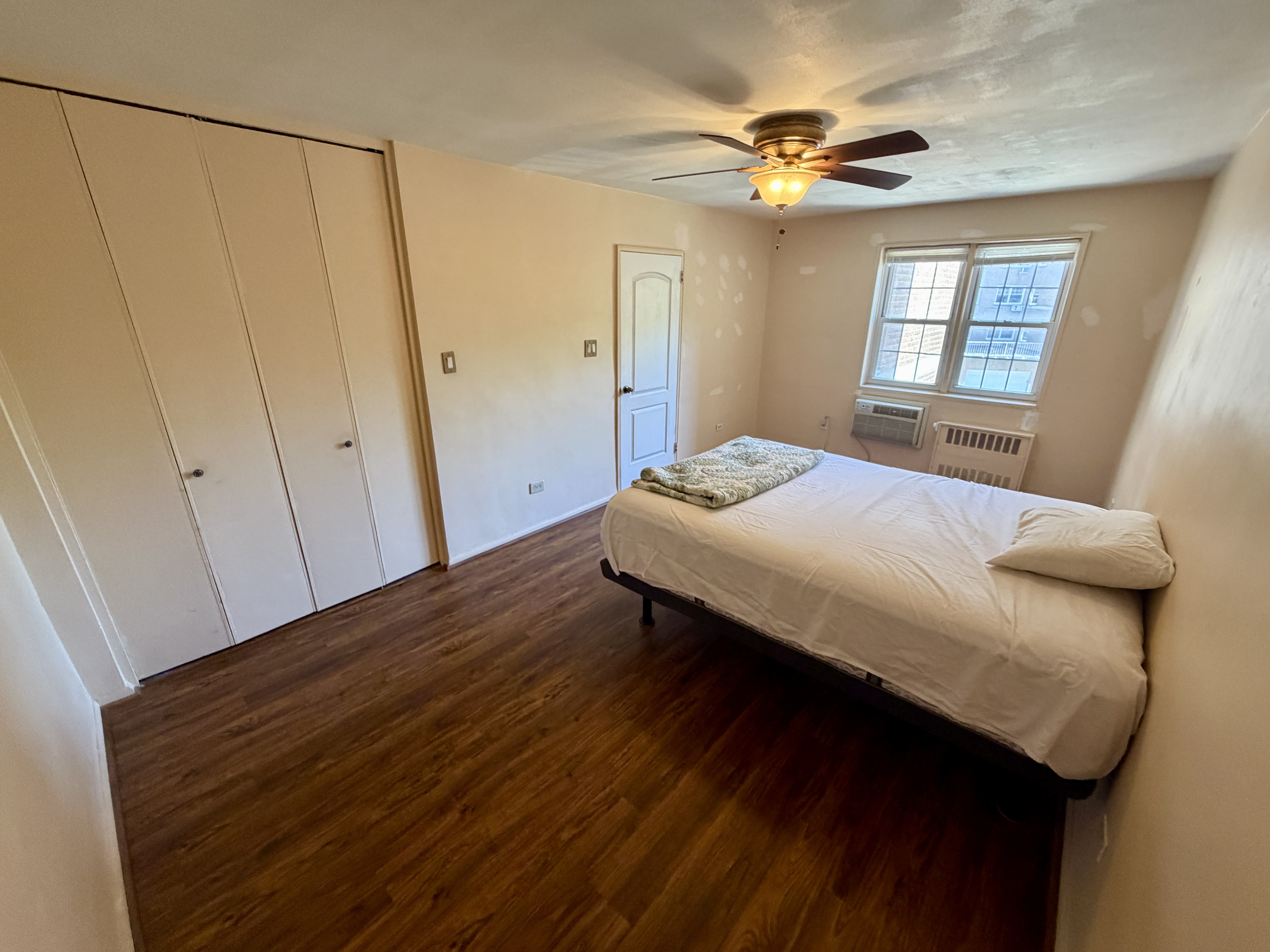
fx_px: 514
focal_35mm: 14
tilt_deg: -19.7
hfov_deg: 102.1
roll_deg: -0.3
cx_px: 635
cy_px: 476
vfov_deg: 85.7
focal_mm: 2.22
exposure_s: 1/60
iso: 320
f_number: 2.2
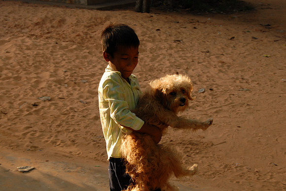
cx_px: 143
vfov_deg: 22.7
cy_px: 96
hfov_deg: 33.4
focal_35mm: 60
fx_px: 477
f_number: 7.1
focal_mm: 40
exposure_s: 1/200
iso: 400
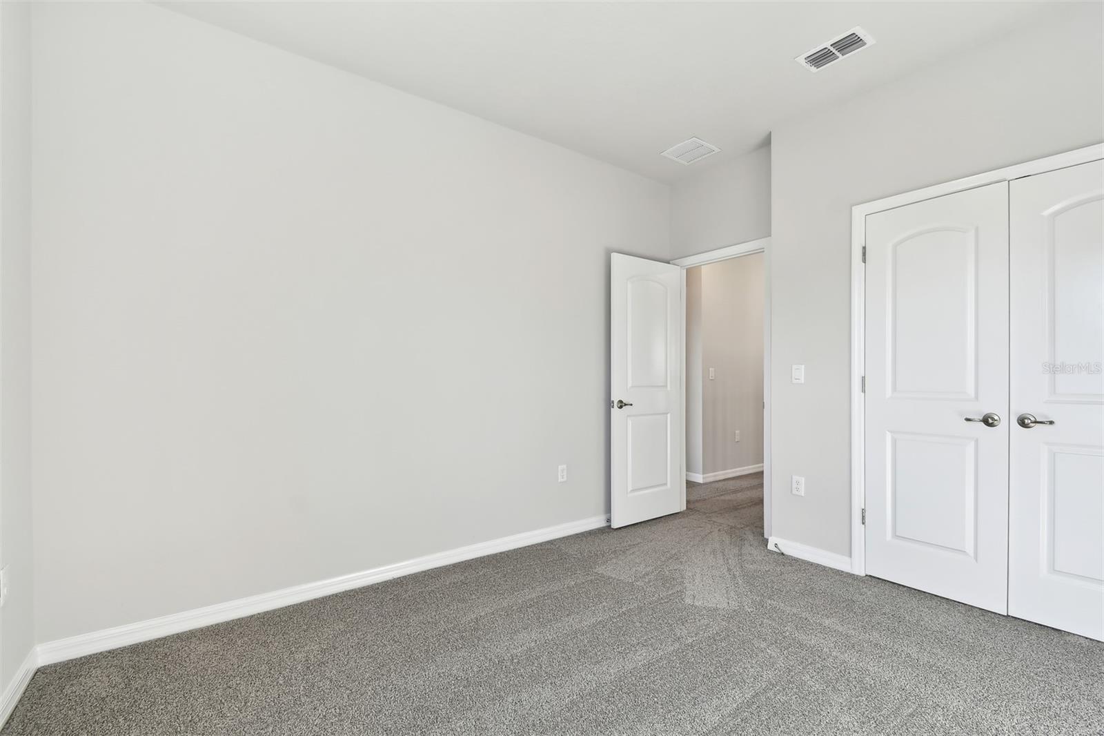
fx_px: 460
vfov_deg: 77.3
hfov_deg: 100.4
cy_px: 368
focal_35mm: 15
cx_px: 552
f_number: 7.1
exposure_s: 1/40
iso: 100
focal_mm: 10
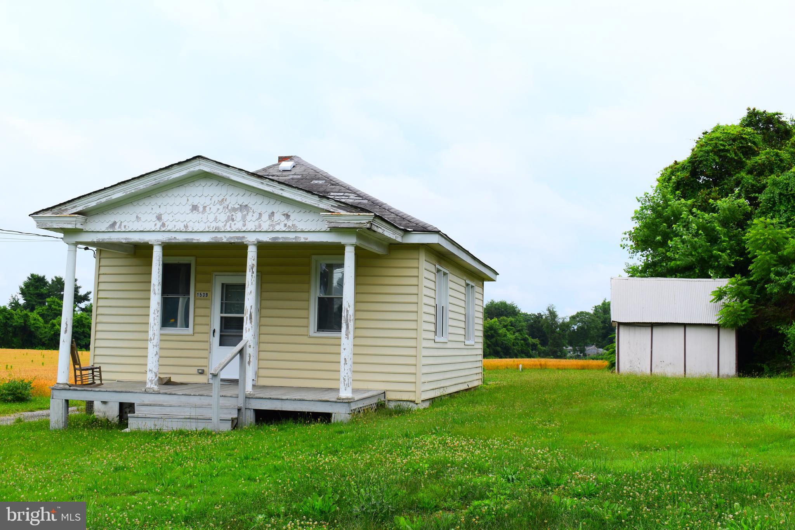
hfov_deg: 47.9
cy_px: 265
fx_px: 894
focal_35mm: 40
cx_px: 398
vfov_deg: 33.0
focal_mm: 27
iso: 100
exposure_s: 1/250
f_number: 8
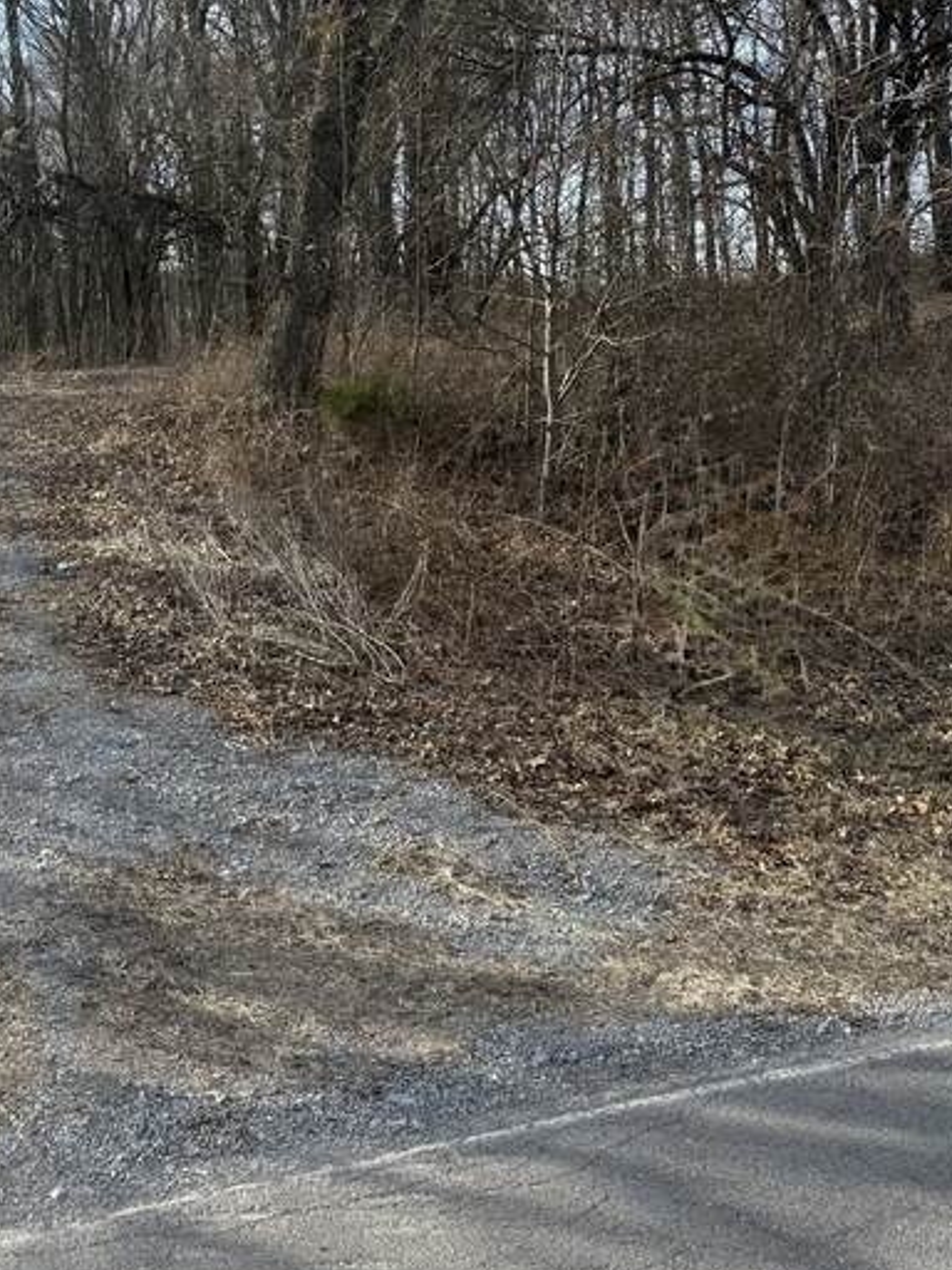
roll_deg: +2.2
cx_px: 431
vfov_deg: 40.5
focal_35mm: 45
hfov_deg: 32.2
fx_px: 1650
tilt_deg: +5.7
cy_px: 273
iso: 100
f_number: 1.78
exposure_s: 1/2611
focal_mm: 6.76
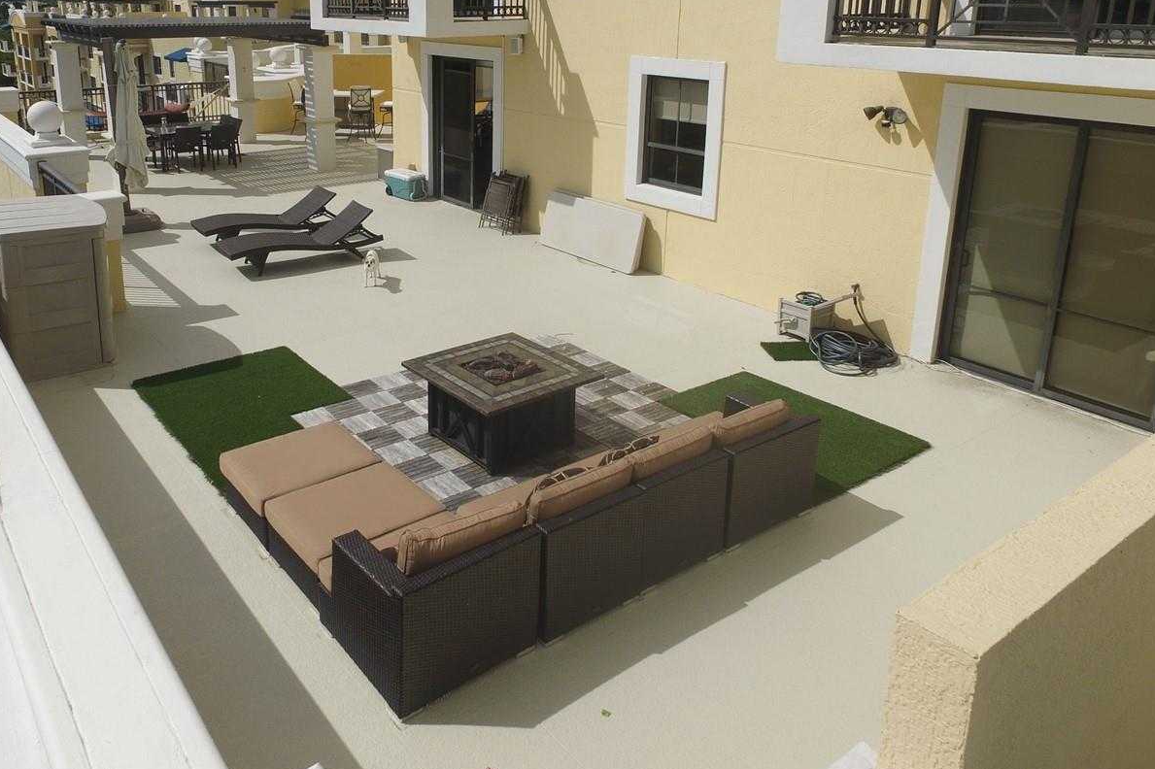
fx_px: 898
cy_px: 232
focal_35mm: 28
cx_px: 476
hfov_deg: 65.0
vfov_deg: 45.4
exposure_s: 1/1272
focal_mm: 3.61
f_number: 2.8
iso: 100
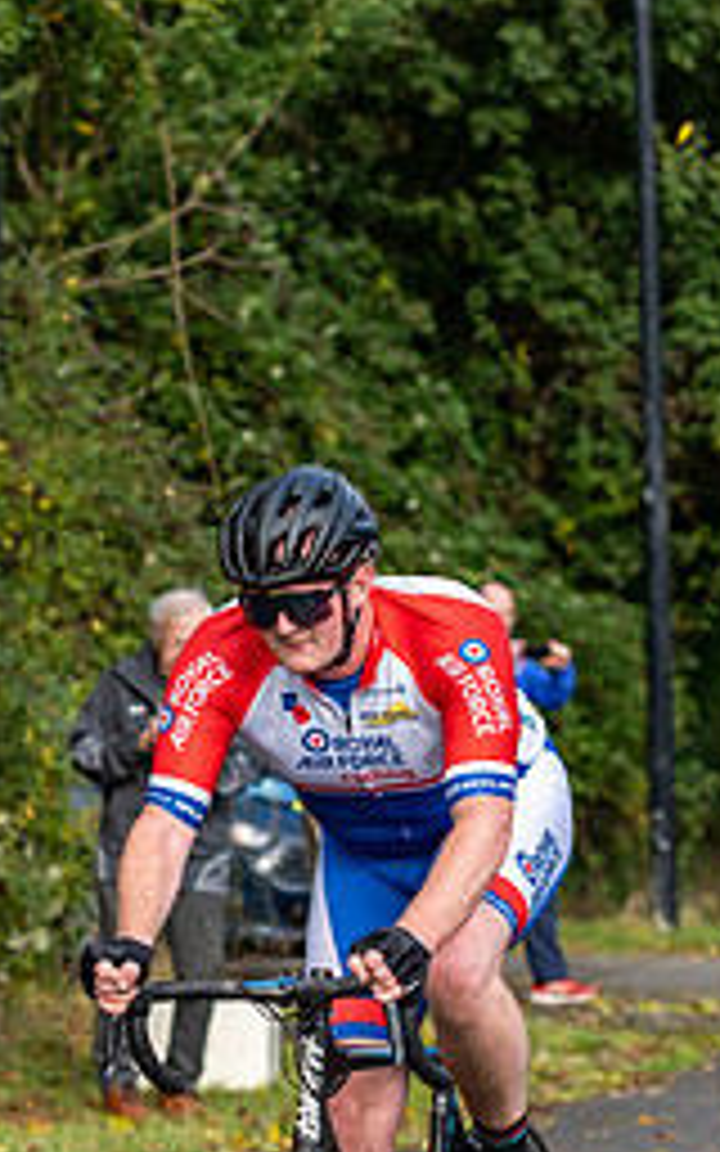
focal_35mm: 219
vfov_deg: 9.6
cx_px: 252
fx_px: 6876
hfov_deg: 6.0
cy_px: 682
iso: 200
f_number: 4
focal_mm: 95
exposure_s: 1/640
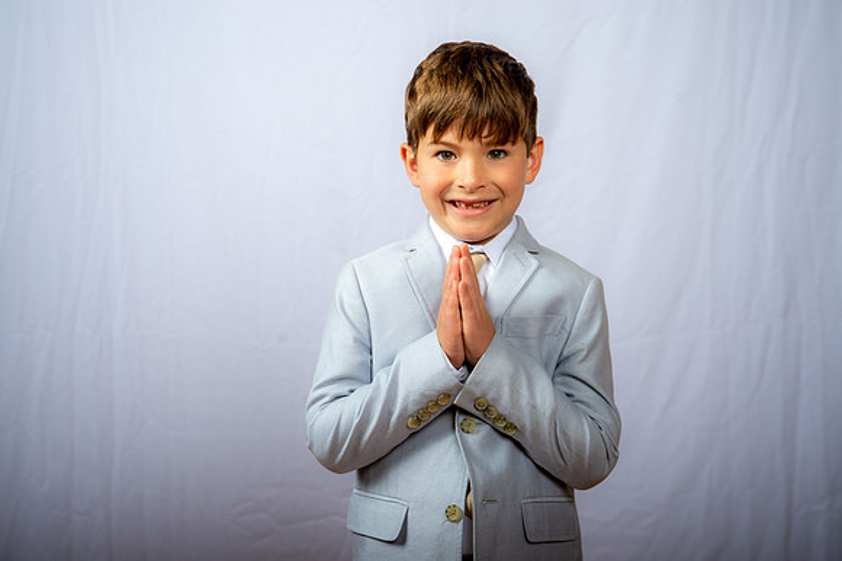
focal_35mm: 62
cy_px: 280
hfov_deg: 32.4
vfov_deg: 21.9
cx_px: 421
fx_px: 1449
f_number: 6.3
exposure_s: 1/200
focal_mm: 62
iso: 250
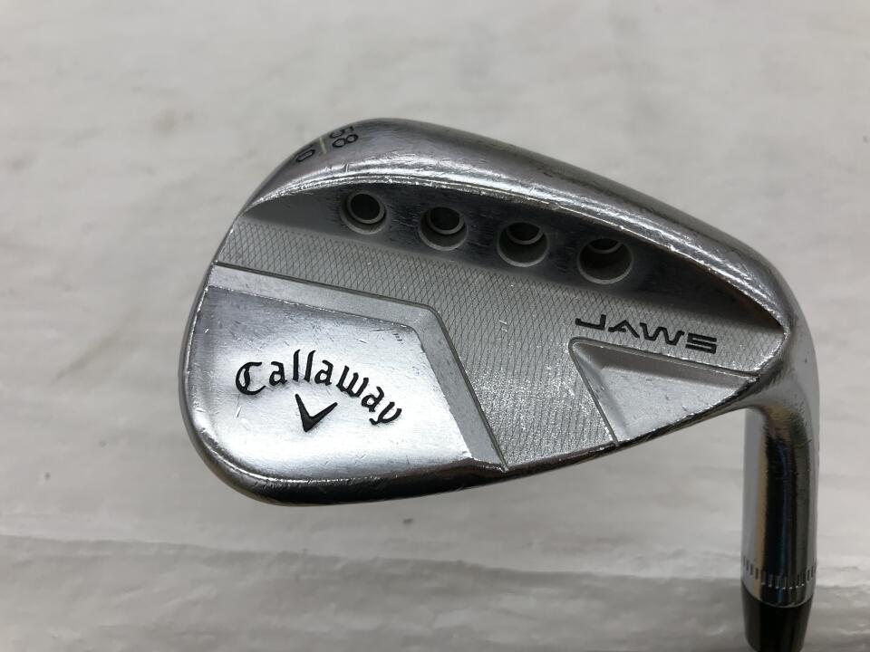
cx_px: 435
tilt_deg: -61.3
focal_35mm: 28
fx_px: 704
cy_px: 326
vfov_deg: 49.7
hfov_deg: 63.4
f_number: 1.8
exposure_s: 1/120
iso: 25
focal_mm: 3.99
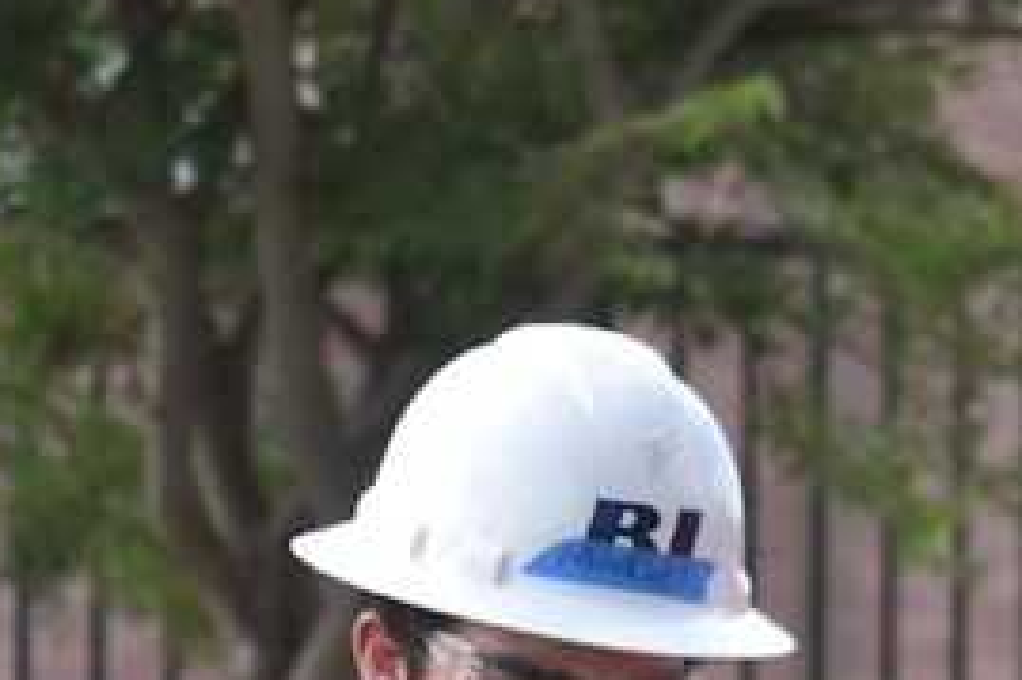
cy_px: 1113
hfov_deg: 4.0
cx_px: 1049
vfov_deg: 2.7
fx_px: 14582
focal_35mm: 514
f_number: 5.6
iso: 400
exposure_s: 1/800
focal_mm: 90
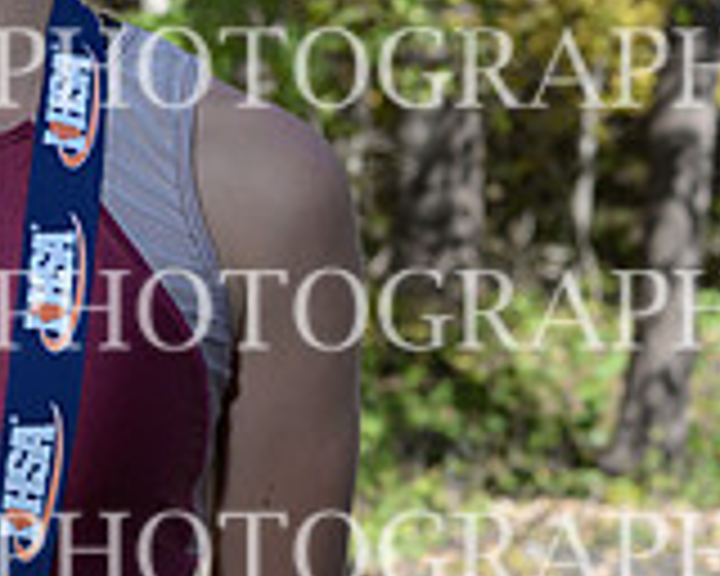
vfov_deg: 9.1
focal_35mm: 170
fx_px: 3623
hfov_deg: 11.2
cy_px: 189
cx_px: -43
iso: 125
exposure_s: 1/200
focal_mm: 50
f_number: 6.3
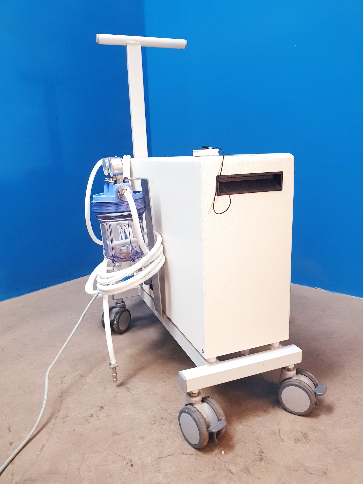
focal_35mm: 26
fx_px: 364
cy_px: 242
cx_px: 182
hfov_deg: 53.1
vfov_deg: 67.3
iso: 320
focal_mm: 4.3
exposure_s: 1/50
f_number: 2.4
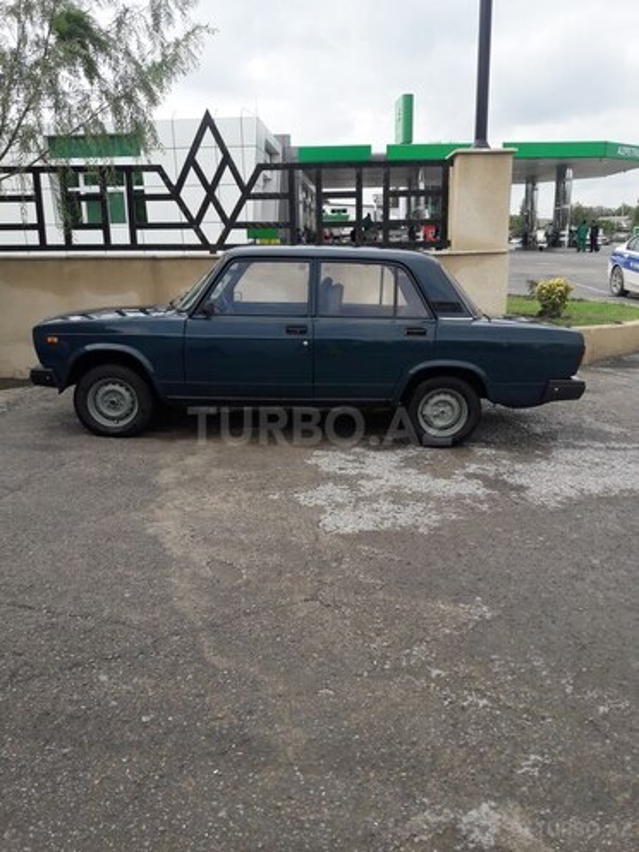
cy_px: 426
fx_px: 689
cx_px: 320
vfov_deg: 63.4
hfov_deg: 49.7
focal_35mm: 28
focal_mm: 3.7
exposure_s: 1/868
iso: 40
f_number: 1.9
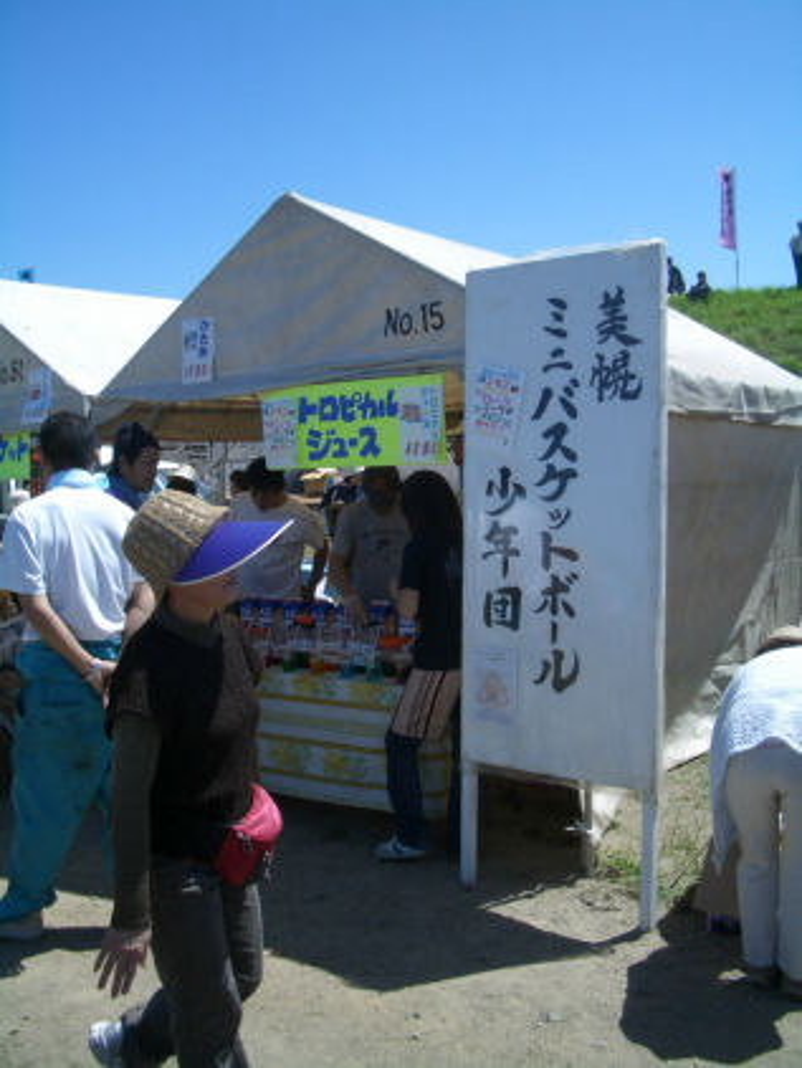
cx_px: 401
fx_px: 1080
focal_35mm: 35
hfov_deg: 40.7
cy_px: 534
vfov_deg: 52.6
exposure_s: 1/640
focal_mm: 5.8
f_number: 4.3
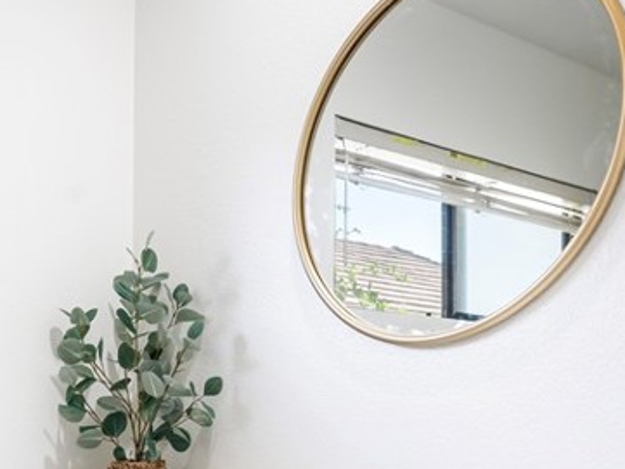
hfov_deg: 36.8
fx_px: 885
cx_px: 80
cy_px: 454
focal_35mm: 49
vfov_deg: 28.1
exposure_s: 1/80
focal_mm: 18
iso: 400
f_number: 7.1
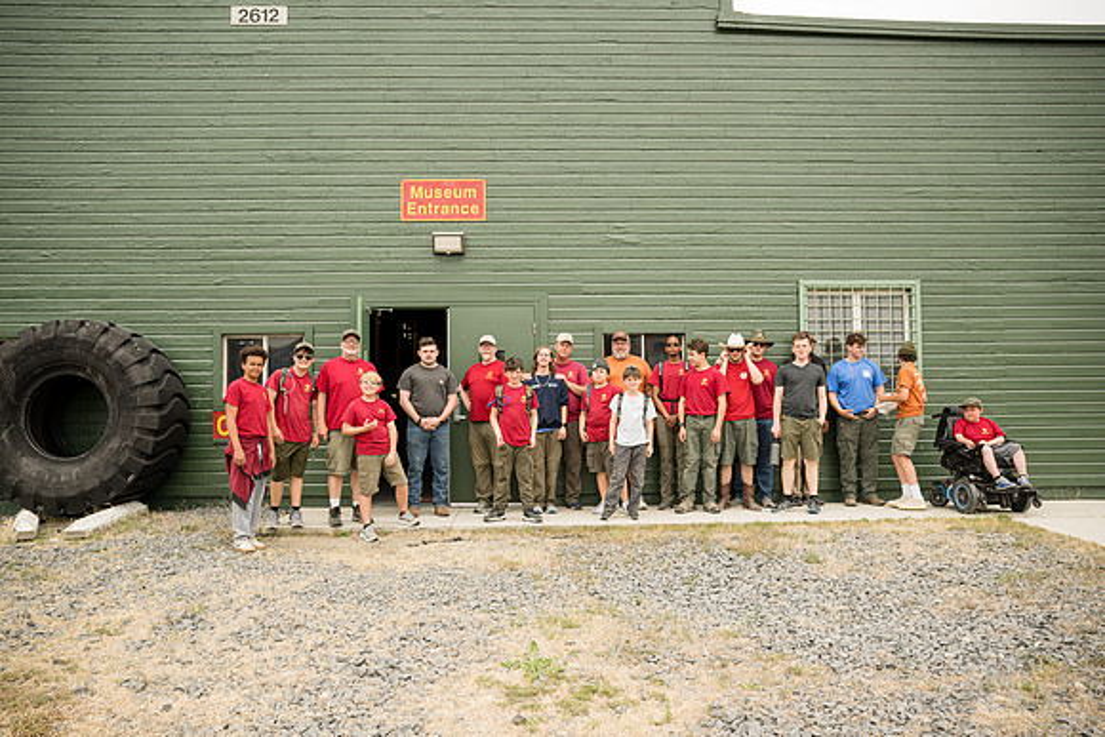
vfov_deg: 43.0
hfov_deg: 61.1
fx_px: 936
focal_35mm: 30
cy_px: 368
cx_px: 552
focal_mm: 30.5
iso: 100
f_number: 5
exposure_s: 1/250
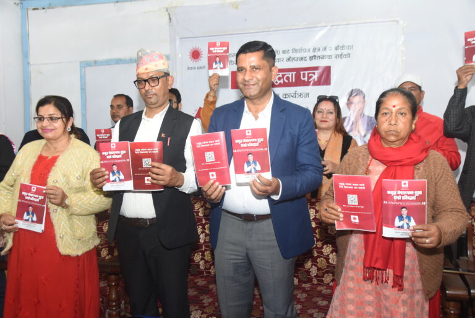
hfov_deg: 55.8
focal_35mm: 34
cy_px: 159
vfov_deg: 38.9
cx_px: 238
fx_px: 449
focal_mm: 34
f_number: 7.1
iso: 2000
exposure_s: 1/100
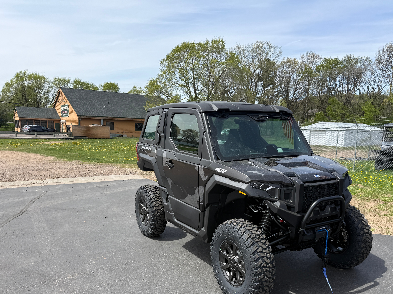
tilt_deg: -6.5
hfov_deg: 61.5
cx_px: 219
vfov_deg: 47.9
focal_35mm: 29
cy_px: 177
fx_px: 329
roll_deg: -1.3
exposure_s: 1/2907
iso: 80
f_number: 1.78
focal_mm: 6.76
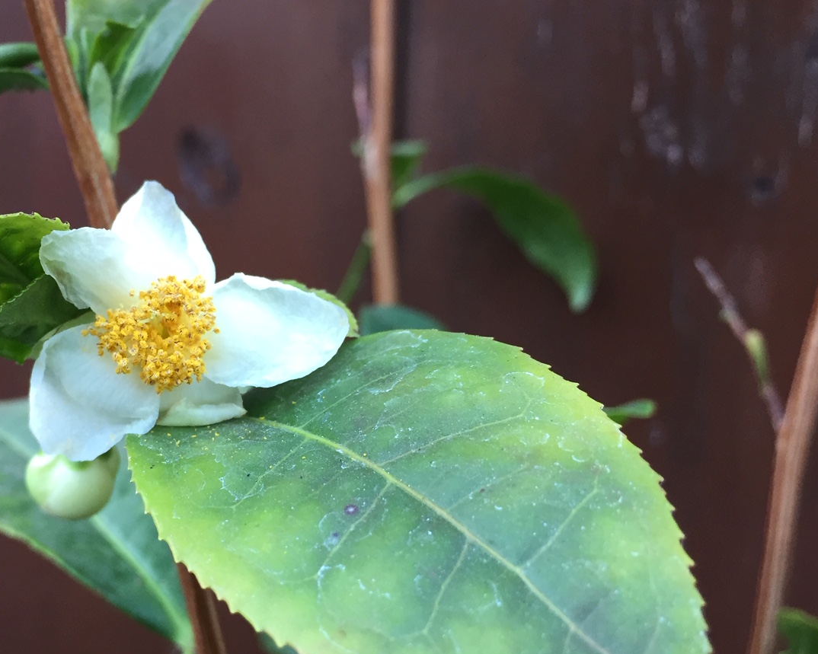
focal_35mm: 43
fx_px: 1041
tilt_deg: -15.1
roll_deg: +0.4
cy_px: 417
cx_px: 262
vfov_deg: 34.7
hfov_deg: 42.2
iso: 50
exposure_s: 1/33
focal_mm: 4.15
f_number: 2.2
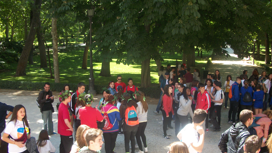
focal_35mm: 39
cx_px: 133
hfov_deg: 51.6
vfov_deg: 30.4
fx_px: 281
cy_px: 91
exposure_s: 1/160
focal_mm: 6.3
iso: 80
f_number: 3.1
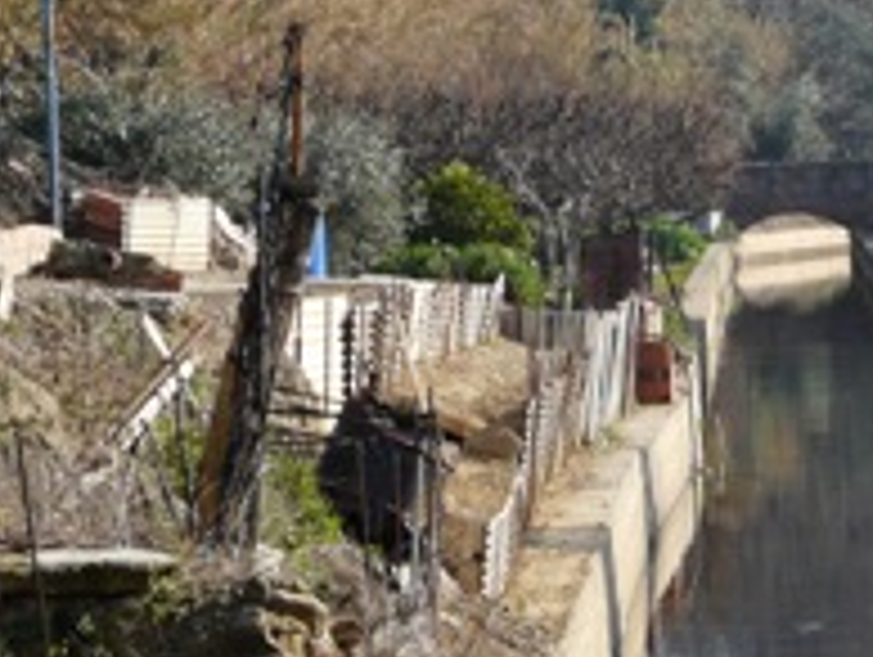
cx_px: 886
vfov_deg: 5.4
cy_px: 454
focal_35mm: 277
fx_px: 6994
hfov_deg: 7.1
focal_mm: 19.7
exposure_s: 1/320
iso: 100
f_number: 5.6
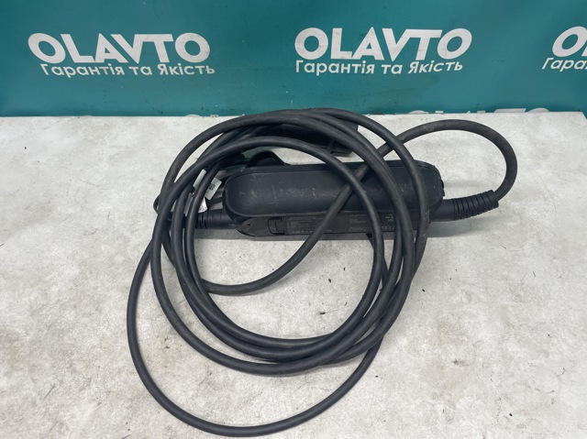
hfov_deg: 67.3
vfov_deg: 53.0
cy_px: 220
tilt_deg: -54.3
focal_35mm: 26
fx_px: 441
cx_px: 294
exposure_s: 1/100
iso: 100
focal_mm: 4.2
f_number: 1.6
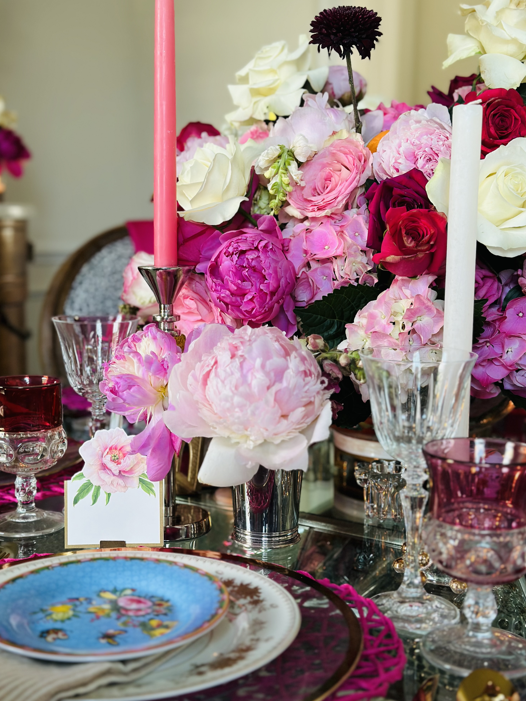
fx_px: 993
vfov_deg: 38.9
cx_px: 258
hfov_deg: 29.7
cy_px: 346
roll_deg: -1.1
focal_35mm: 49
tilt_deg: -5.9
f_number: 1.78
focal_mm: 6.86
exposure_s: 1/60
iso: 160
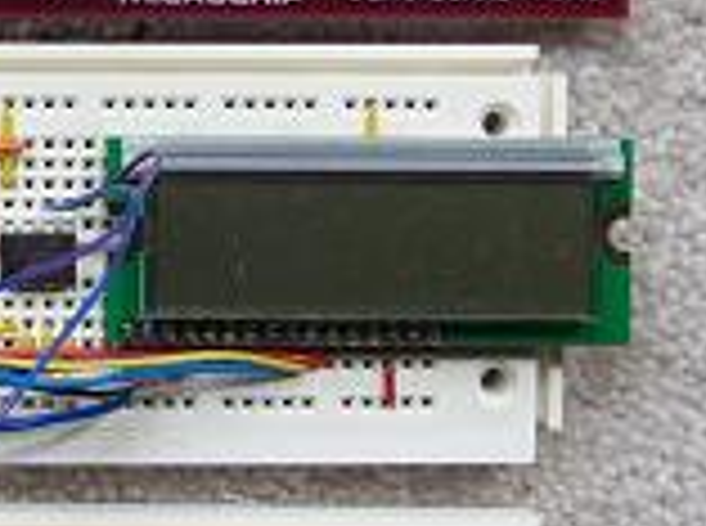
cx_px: 22
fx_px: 2666
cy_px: 7
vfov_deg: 11.2
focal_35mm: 131
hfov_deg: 14.9
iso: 80
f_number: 2.7
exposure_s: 1/188
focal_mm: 6
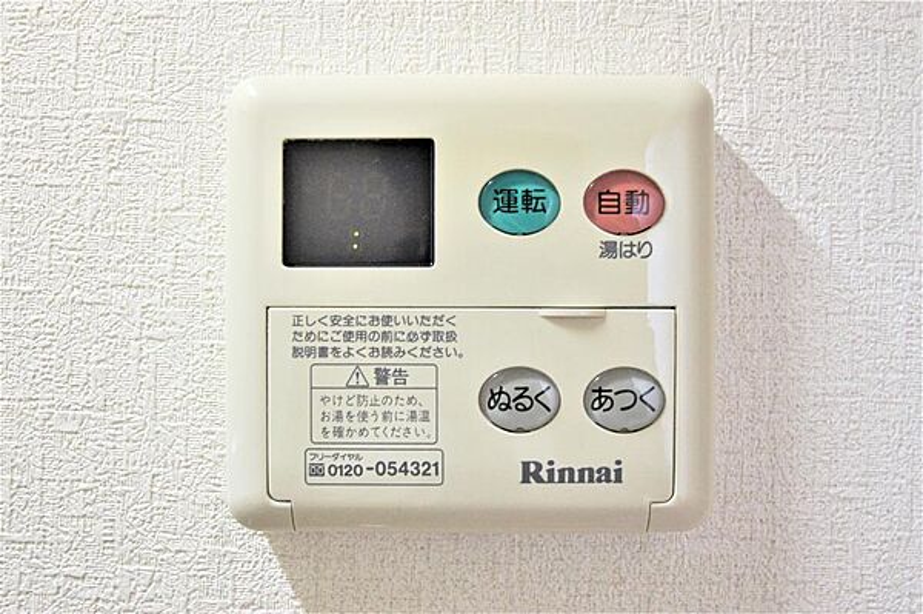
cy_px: 307
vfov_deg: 36.8
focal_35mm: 36
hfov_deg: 53.2
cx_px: 462
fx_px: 922
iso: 800
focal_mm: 24
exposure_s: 1/40
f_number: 4.5
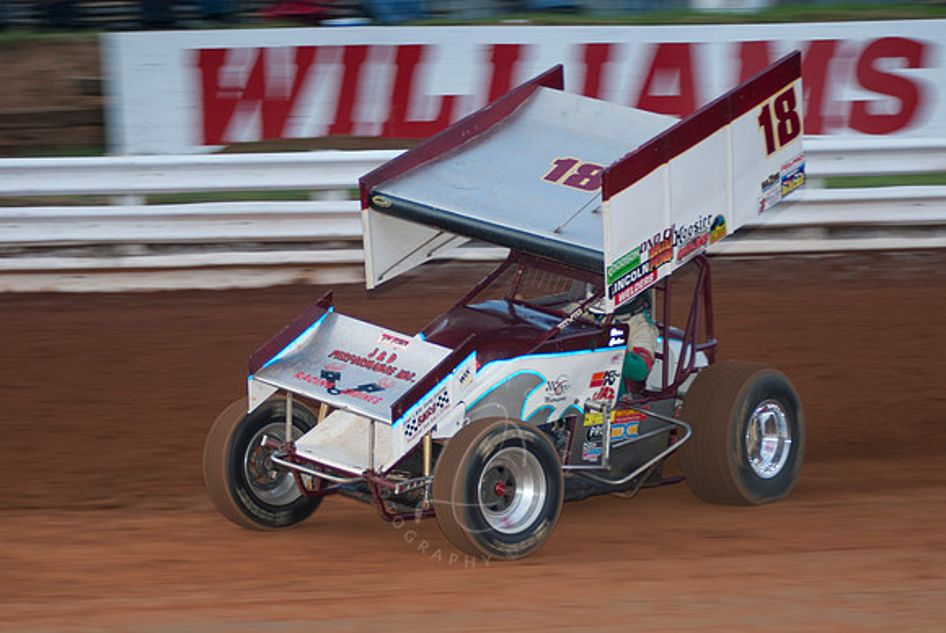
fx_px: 3748
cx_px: 473
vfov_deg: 9.7
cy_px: 316
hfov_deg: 14.4
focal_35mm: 142
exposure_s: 1/400
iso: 250
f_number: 2.8
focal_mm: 95
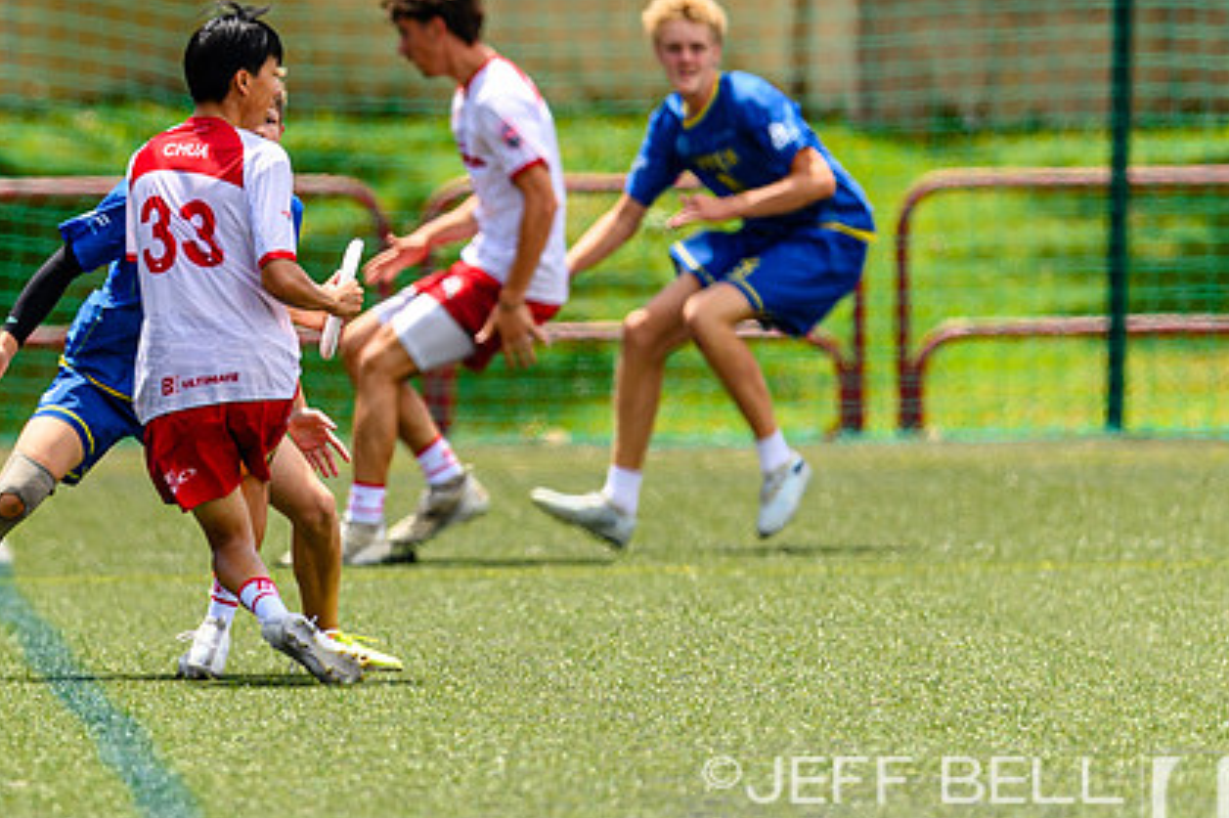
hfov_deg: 2.3
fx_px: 31223
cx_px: 255
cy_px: 227
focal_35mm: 915
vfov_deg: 1.5
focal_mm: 400
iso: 100
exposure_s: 1/1250
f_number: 3.2
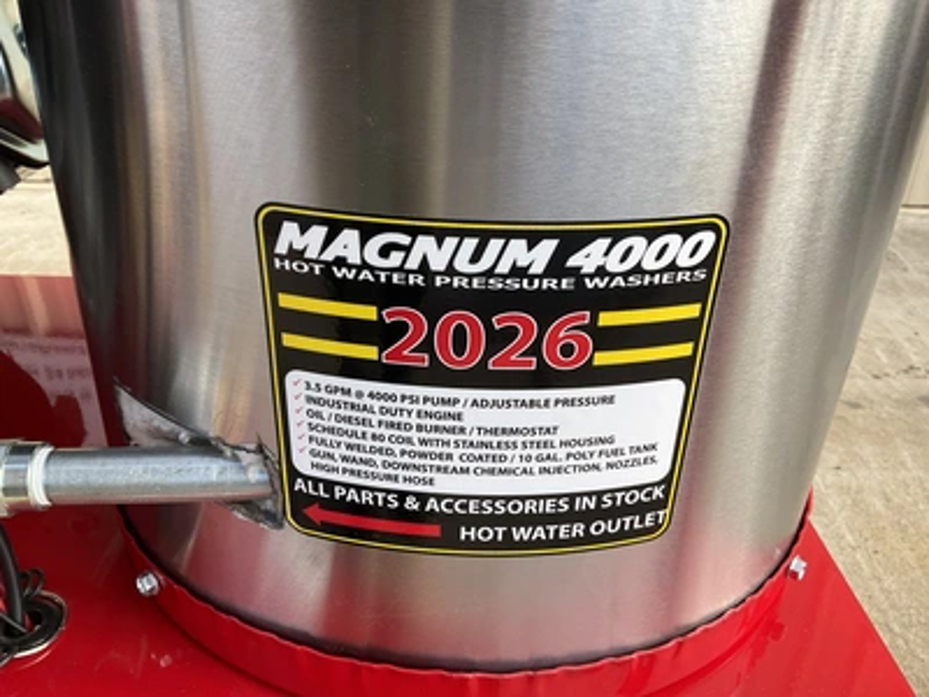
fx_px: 778
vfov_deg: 48.2
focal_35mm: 29
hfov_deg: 61.7
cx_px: 464
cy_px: 348
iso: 25
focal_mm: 3
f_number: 1.8
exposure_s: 1/409
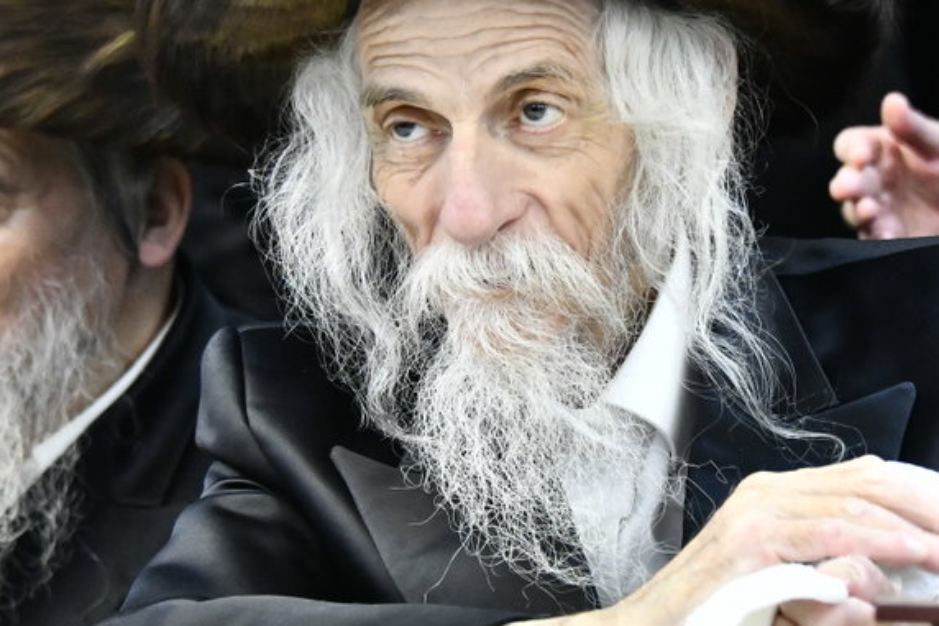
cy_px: 136
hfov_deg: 9.9
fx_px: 5423
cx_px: 543
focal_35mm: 208
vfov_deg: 6.6
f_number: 5.6
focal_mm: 85
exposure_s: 1/200
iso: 3200
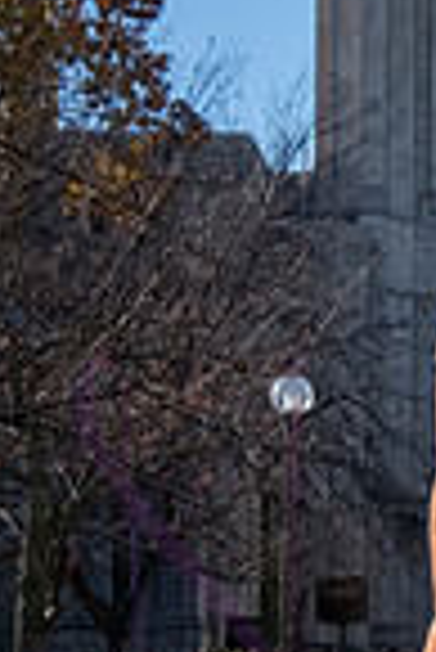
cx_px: 625
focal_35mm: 161
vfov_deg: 12.7
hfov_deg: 8.4
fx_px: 2918
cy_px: 400
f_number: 20
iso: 640
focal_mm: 52
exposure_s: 1/160
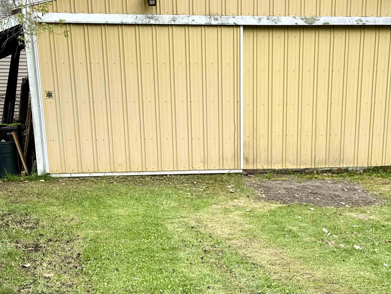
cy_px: 107
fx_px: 768
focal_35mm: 68
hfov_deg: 28.5
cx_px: 227
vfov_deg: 21.6
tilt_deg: -0.9
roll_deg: +0.3
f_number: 1.78
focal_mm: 6.76
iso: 64
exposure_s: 1/975
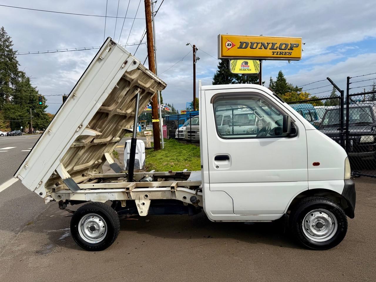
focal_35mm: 24
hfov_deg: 71.6
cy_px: 141
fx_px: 261
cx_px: 188
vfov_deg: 56.8
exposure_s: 1/5319
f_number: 1.78
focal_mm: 6.76
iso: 80
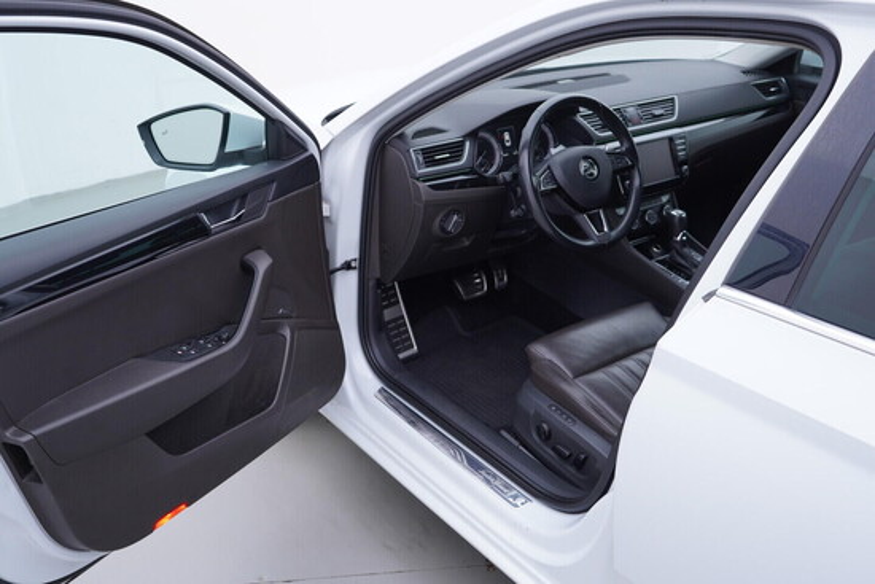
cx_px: 438
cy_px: 292
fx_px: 875
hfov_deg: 53.1
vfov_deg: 36.9
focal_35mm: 36
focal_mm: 24
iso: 125
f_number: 3.2
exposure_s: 1/50
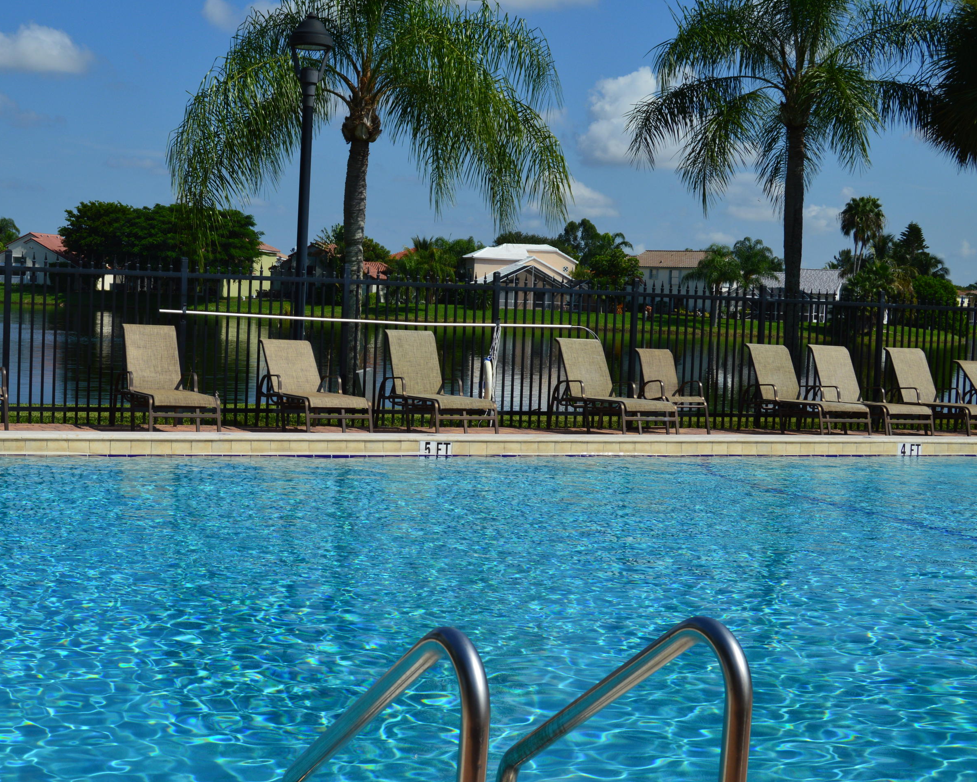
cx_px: 374
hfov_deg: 35.2
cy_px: 379
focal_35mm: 53
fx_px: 1533
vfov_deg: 28.6
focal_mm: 30
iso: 180
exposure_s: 1/500
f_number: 11
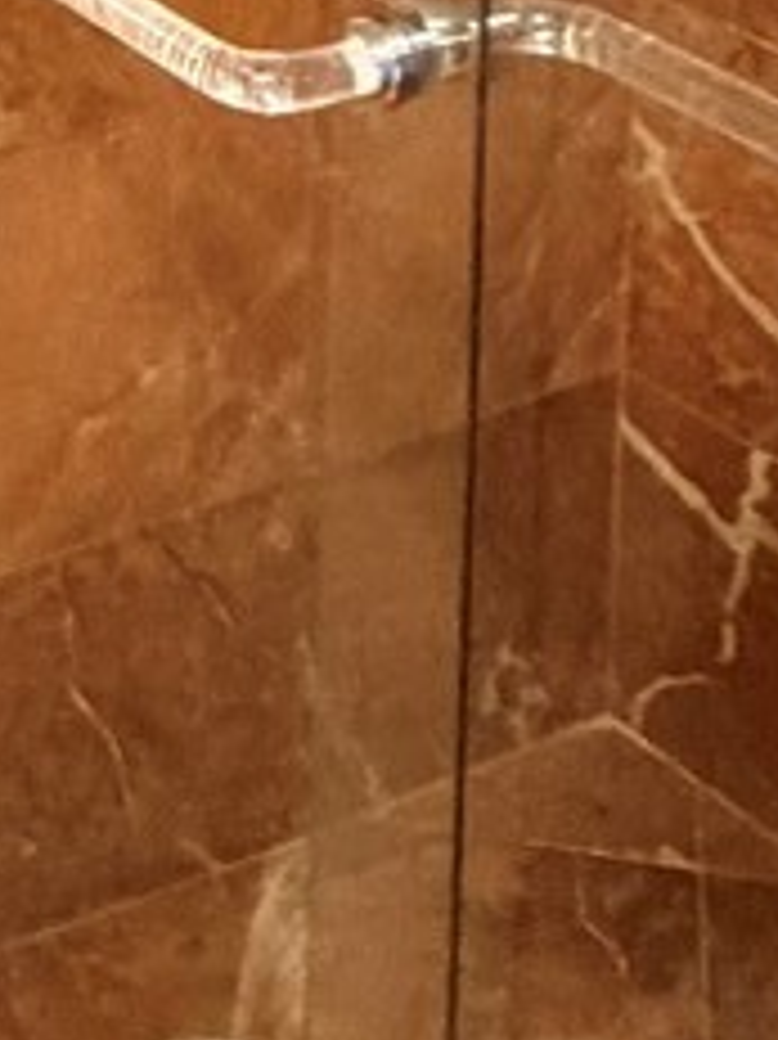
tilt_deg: -8.5
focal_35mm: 97
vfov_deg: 17.7
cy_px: -603
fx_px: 2909
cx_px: -216
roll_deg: +0.5
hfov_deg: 14.6
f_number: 2.2
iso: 1000
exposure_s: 1/40
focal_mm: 2.22
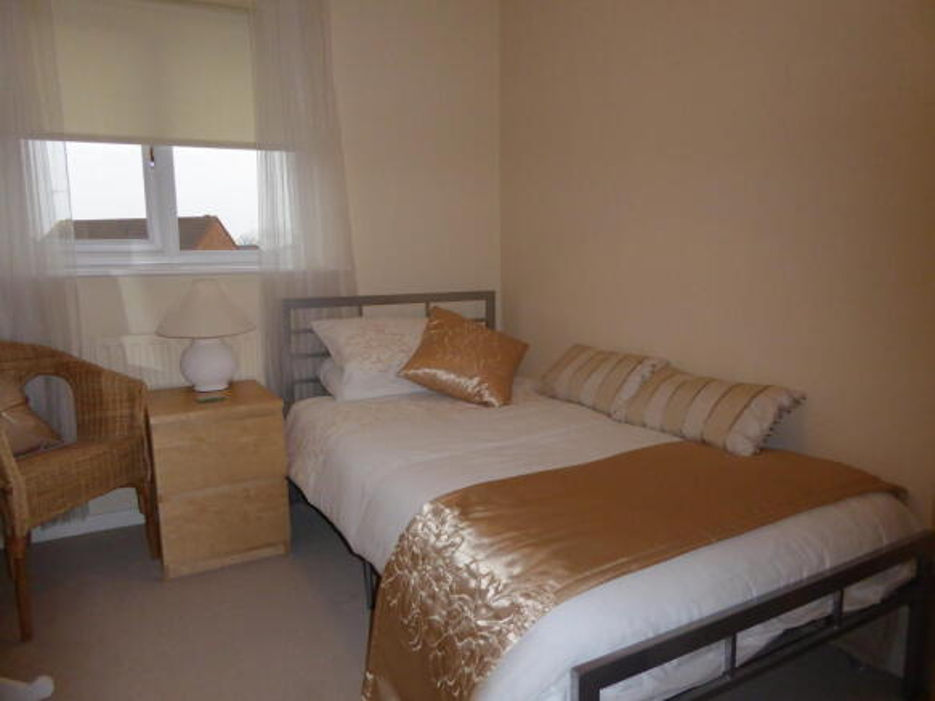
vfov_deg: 54.9
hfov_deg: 69.4
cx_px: 468
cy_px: 350
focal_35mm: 25
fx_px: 675
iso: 500
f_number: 3.3
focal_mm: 4.3
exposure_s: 1/250
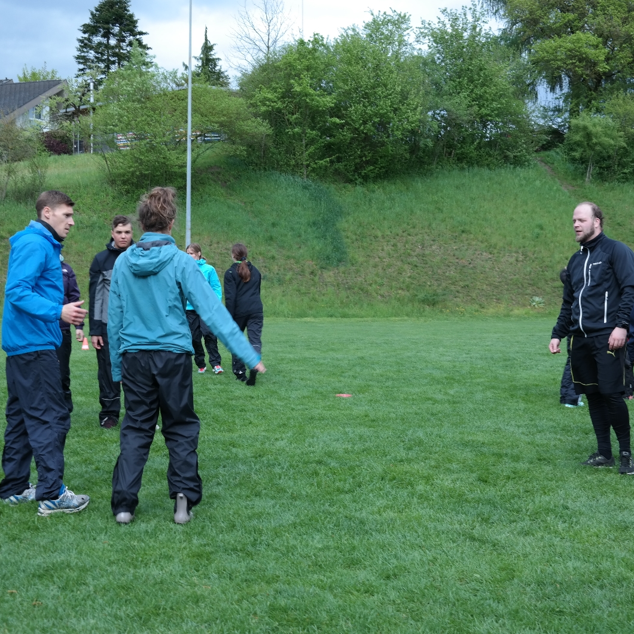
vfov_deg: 29.1
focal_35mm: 59
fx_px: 1223
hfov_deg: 29.1
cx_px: 300
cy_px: 317
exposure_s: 1/100
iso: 100
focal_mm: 30
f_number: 6.3
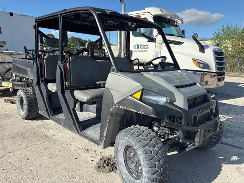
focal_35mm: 26
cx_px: 122
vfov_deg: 53.1
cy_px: 92
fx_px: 183
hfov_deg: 67.3
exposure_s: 1/2639
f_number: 1.6
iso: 50
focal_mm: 5.96
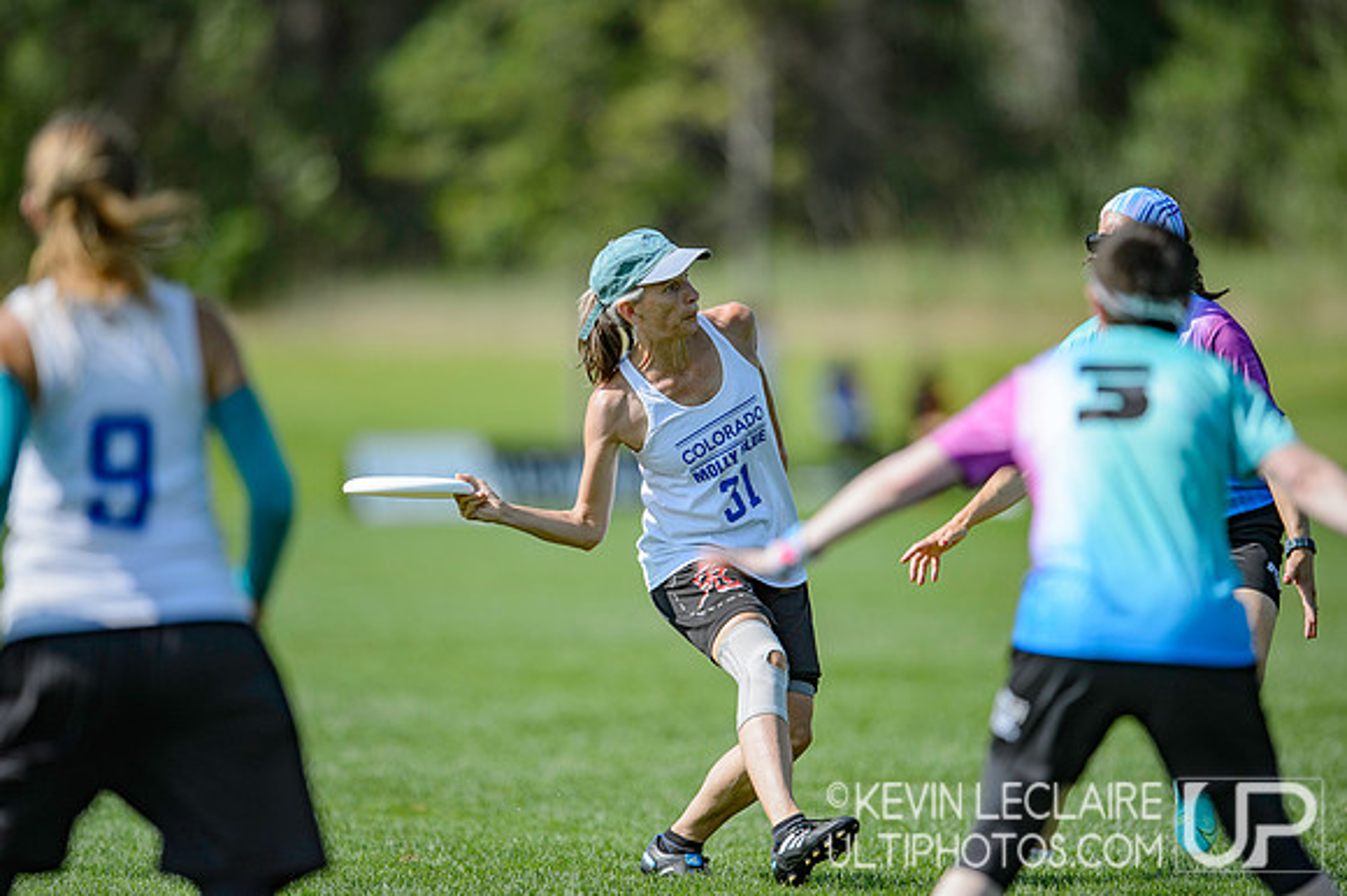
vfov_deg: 3.4
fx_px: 15320
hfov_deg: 5.0
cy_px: 437
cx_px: 673
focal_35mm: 410
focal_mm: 400
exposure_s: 1/5000
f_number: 2.8
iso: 200
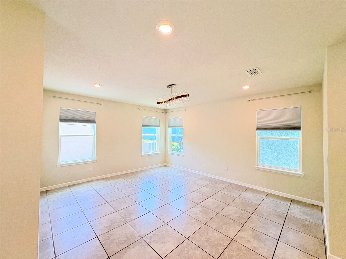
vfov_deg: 85.7
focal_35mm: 14
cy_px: 130
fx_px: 140
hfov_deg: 102.1
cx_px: 173
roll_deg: +1.3
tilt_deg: +1.2
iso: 200
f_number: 2.2
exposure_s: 1/120
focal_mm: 2.22
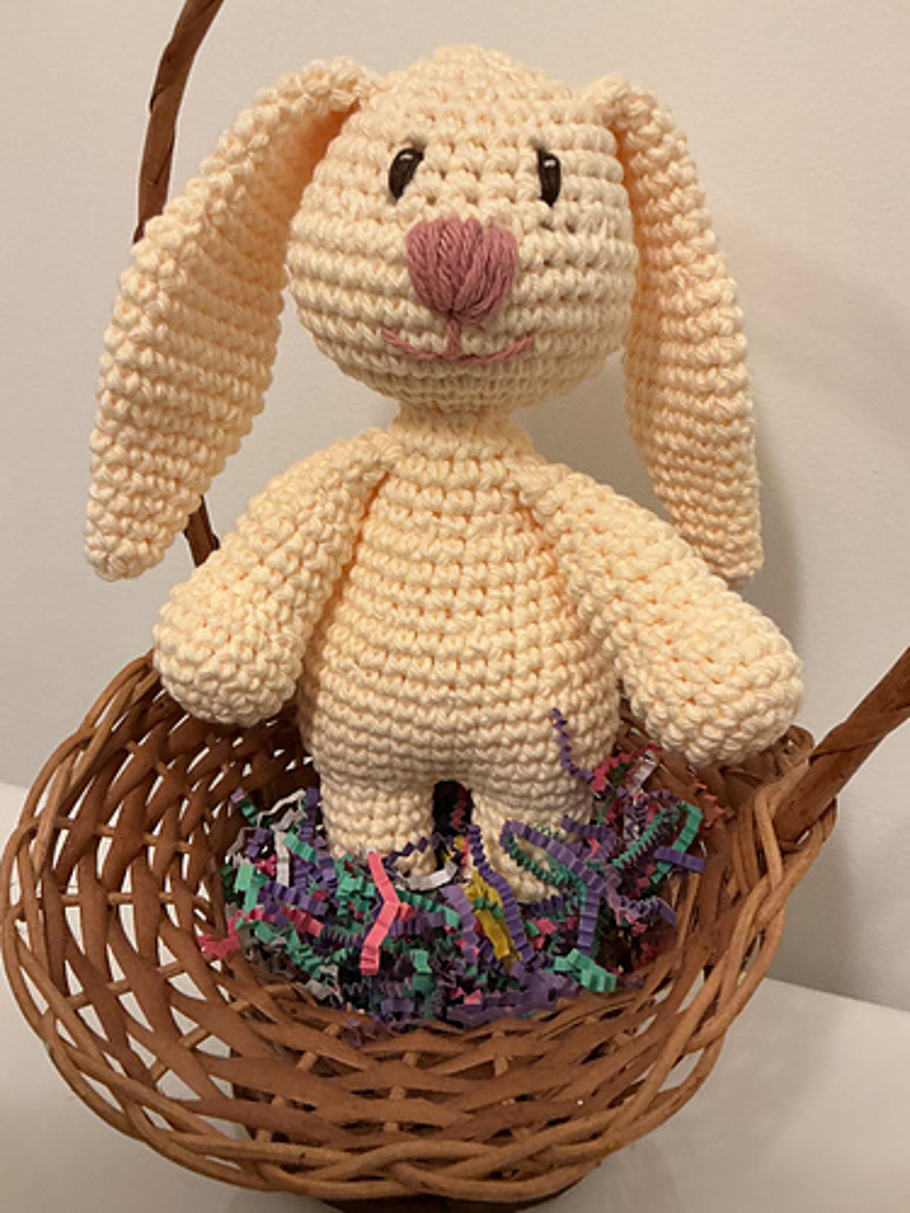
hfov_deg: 48.2
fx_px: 1016
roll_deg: -3.0
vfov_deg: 61.7
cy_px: 606
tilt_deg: -24.2
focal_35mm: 29
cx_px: 455
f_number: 1.8
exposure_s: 1/60
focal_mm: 3
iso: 125
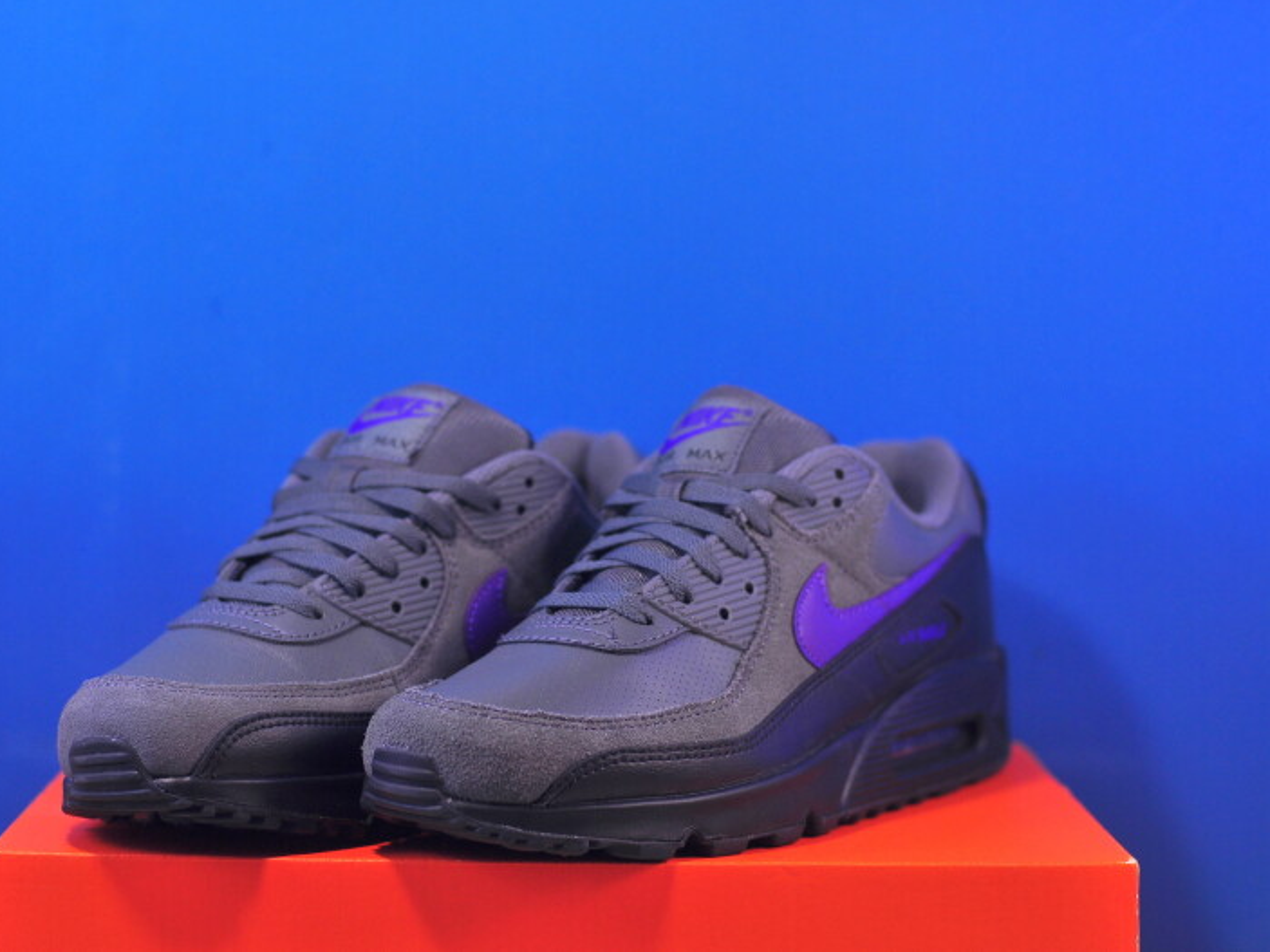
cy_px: 474
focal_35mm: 82
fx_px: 3008
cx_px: 565
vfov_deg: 18.0
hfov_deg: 23.8
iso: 250
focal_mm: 50
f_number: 2.5
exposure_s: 1/320
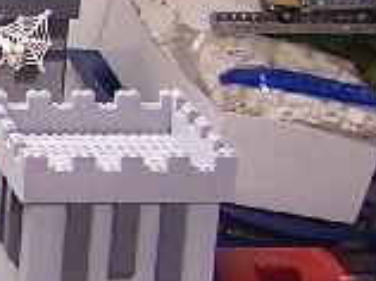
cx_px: -526
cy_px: 43
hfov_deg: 7.5
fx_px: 2679
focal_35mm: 247
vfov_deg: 6.0
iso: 80
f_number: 2.8
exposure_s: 1/6
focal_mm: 6.3
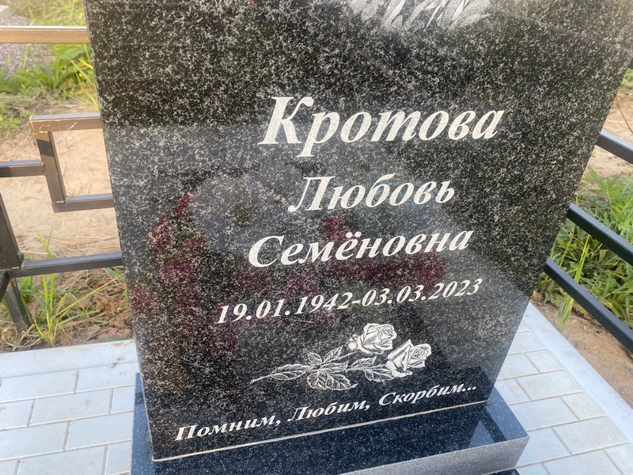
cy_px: 238
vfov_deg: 53.1
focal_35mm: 26
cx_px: 316
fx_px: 475
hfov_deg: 67.3
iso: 40
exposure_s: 1/122
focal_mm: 4.25
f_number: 1.8
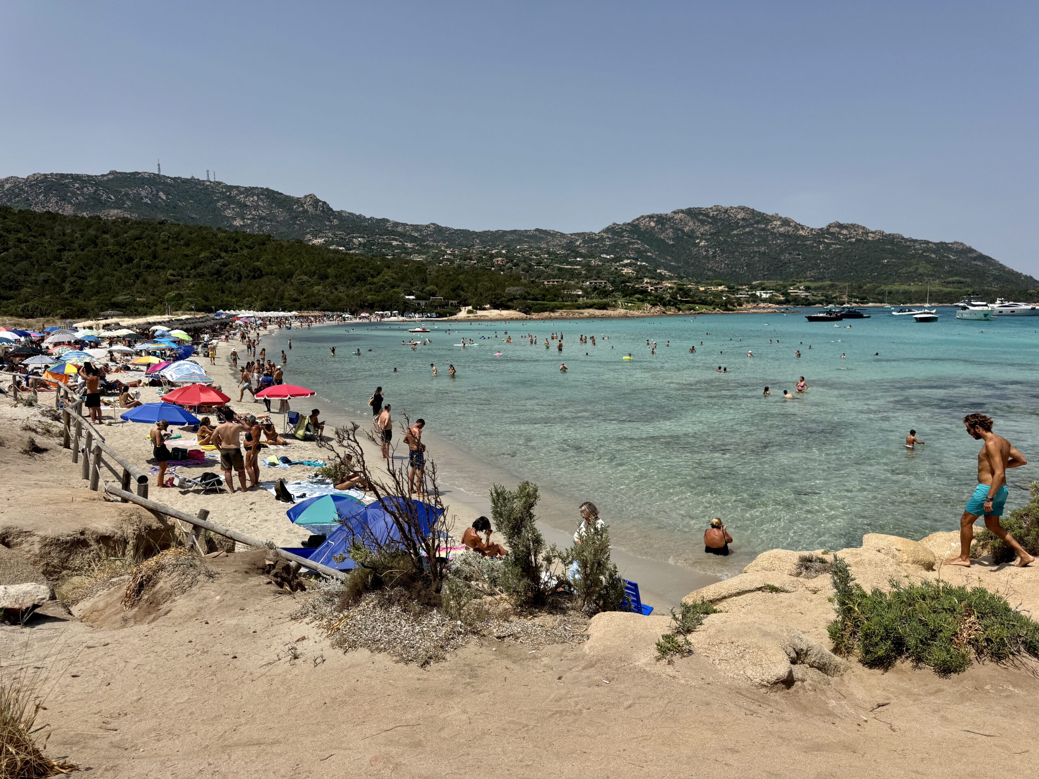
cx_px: 520
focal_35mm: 24
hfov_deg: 71.6
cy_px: 390
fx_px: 720
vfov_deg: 56.8
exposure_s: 1/9009
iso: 80
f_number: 1.78
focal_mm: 6.76
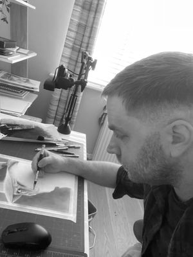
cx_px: 96
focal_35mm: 30
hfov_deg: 46.8
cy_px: 128
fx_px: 223
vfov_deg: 60.0
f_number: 2.2
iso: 800
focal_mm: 2.71
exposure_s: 1/29
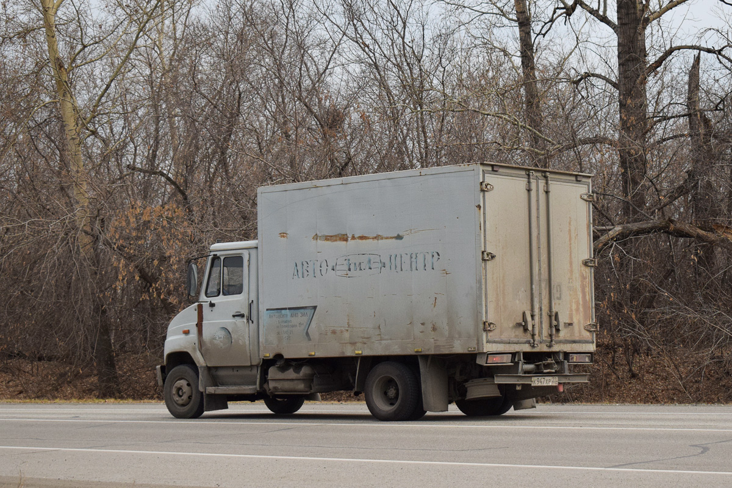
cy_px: 244
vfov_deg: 18.9
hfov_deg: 28.1
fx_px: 1464
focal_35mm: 72
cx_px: 366
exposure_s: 1/1000
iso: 900
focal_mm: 48
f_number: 5.6
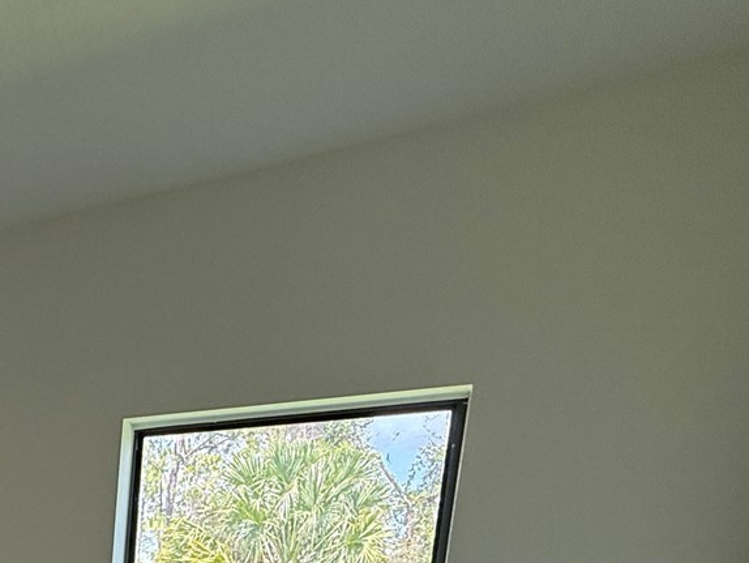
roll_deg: -1.6
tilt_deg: -11.1
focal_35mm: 39
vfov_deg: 29.0
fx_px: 844
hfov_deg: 37.6
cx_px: -125
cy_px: 755
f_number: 2.2
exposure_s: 1/100
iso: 125
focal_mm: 2.22
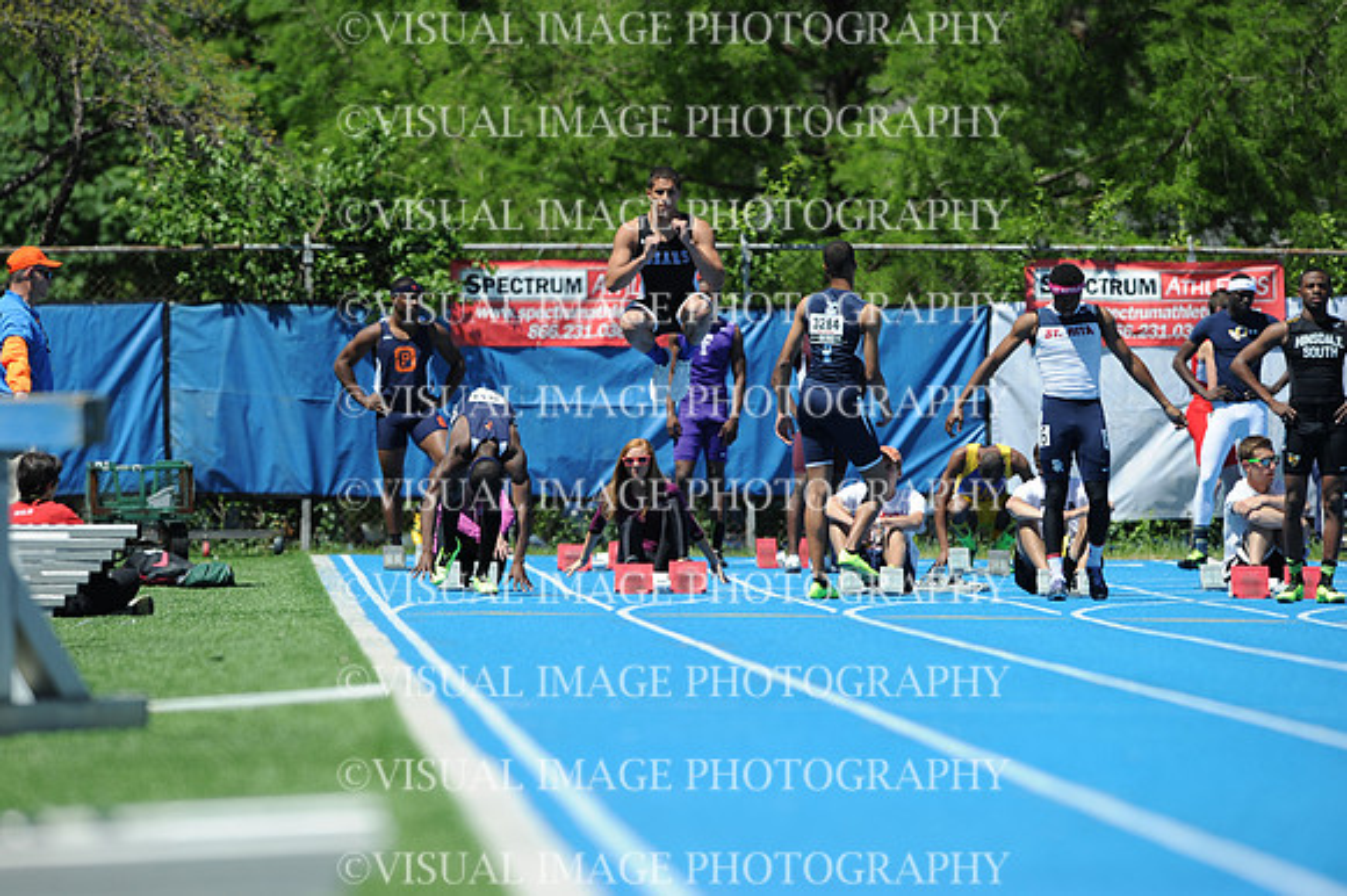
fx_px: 14958
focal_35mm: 400
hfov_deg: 5.2
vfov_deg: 3.4
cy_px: 448
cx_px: 674
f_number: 5.6
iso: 250
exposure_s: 1/1600
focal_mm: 400
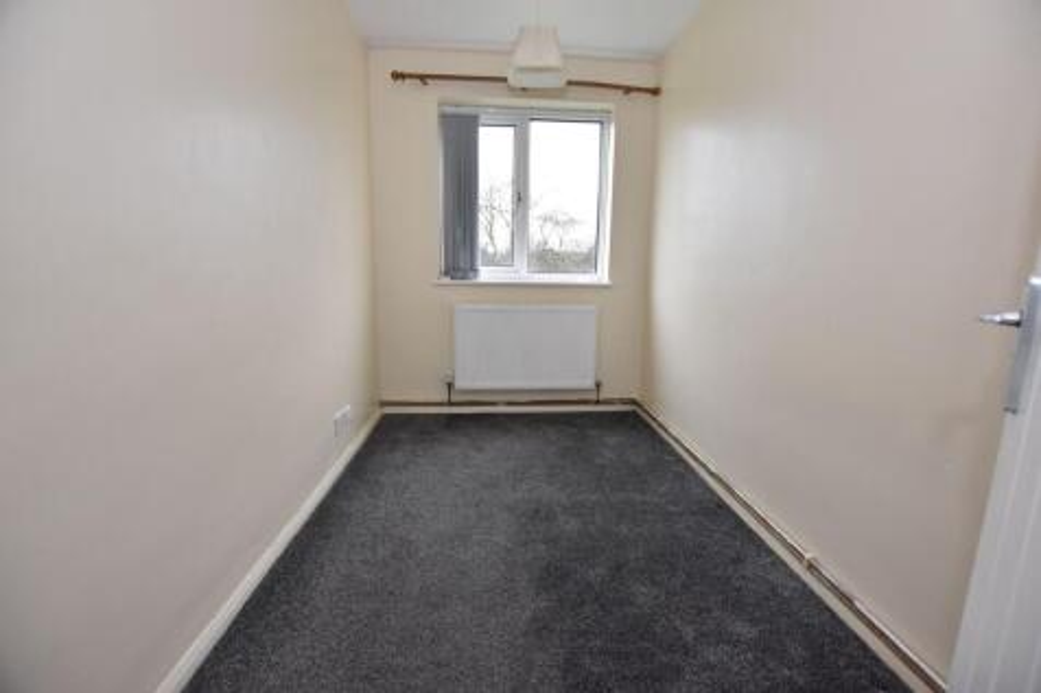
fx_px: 434
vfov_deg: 77.3
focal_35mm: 15
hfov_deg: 100.4
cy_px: 346
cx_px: 520
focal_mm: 10
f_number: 4
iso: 800
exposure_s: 1/125
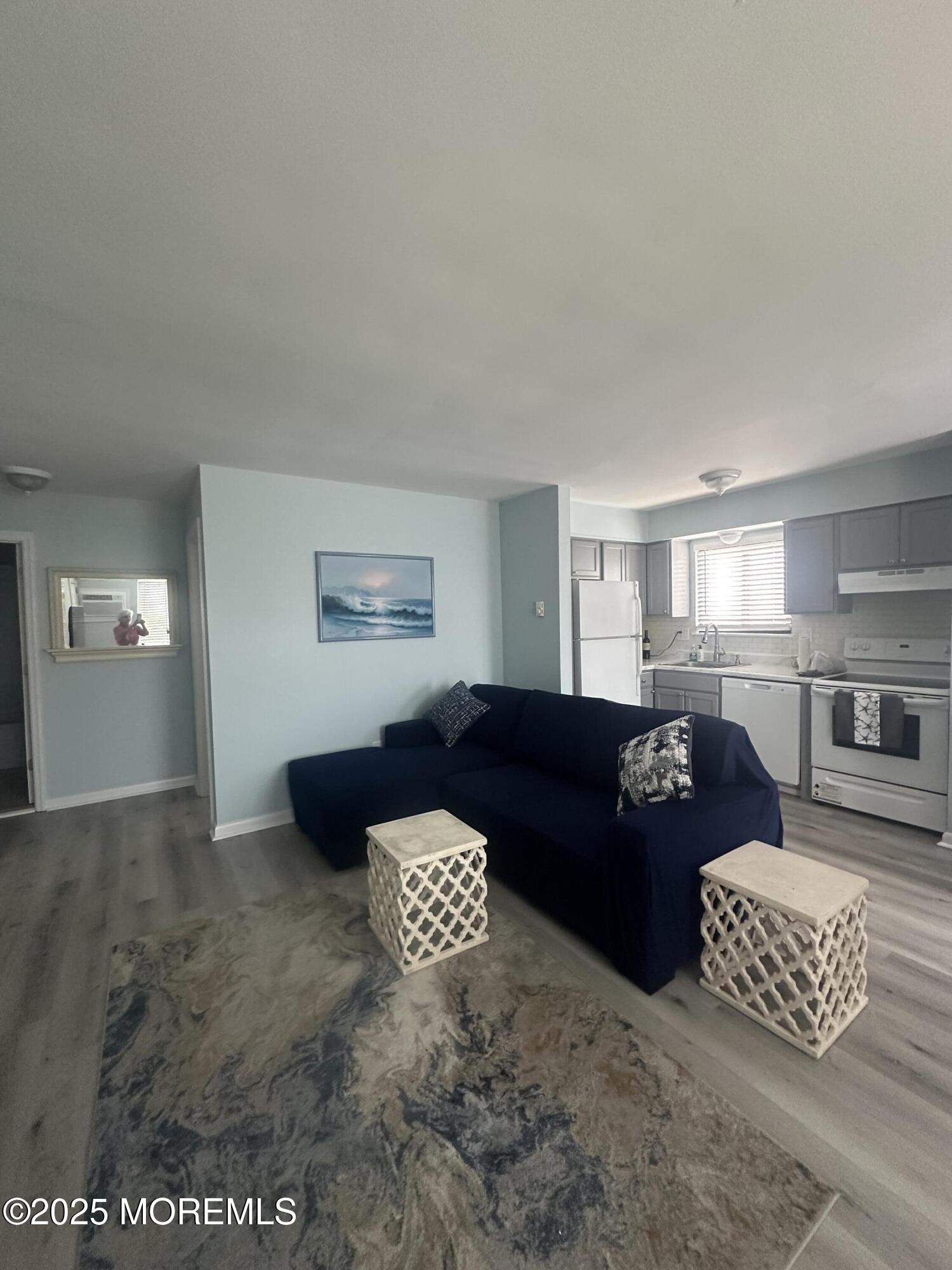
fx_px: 513
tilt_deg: -2.3
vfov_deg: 102.1
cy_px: 635
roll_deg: +0.5
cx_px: 476
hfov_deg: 85.7
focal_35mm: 14
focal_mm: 2.22
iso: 400
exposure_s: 1/60
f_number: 2.2
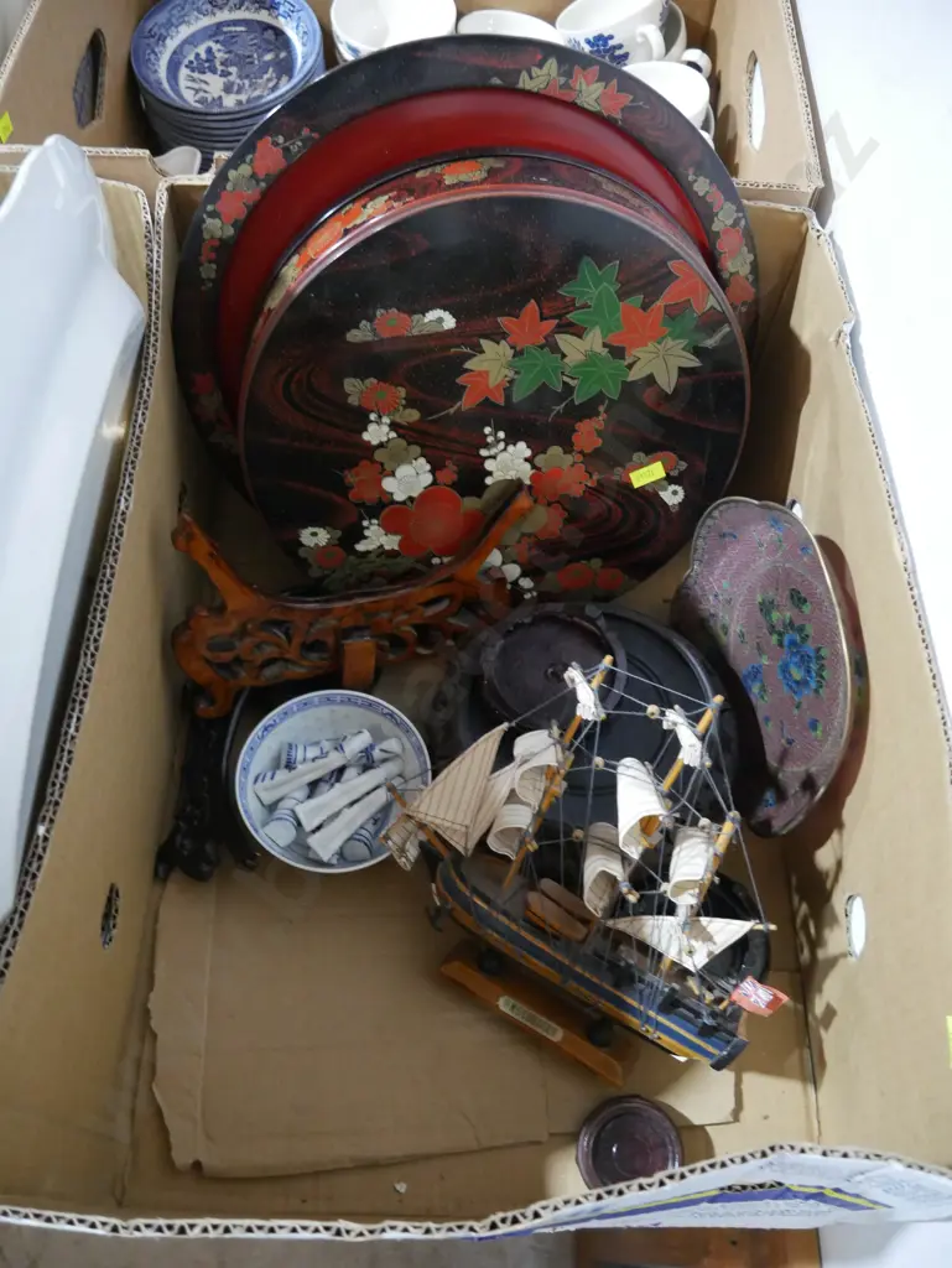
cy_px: 634
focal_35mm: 28
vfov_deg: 63.4
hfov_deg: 49.8
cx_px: 476
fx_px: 1026
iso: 3200
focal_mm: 14
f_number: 3.5
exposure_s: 1/60
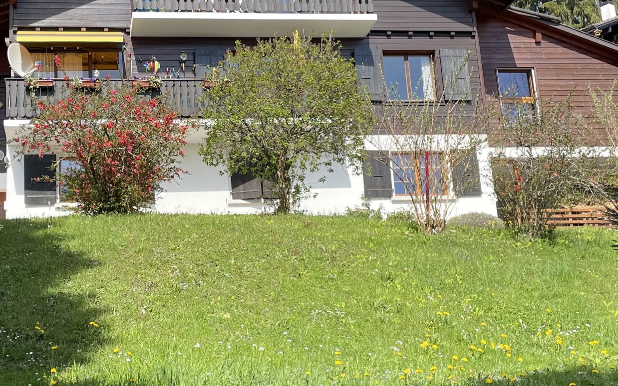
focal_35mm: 57
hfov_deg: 35.4
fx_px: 960
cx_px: 222
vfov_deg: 22.7
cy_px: 159
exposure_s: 1/2506
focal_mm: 4.2
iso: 50
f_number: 1.6
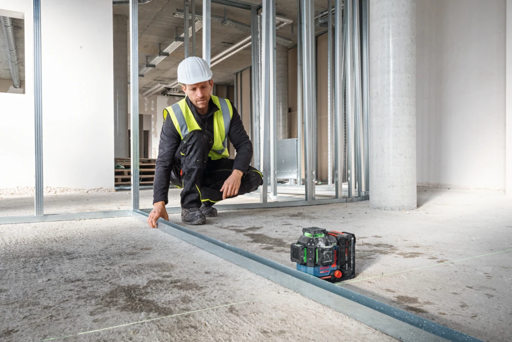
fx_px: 412
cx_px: 256
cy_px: 171
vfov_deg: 45.0
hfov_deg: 63.7
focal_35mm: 29
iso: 1250
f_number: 16
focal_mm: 29
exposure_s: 1/50
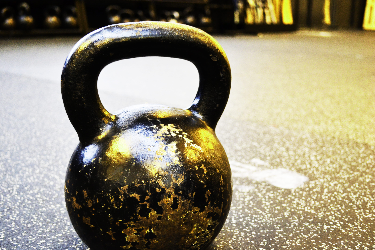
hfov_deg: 41.1
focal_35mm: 48
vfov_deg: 28.1
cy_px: 125
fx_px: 500
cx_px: 188
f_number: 4.8
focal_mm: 32
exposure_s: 1/15
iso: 900
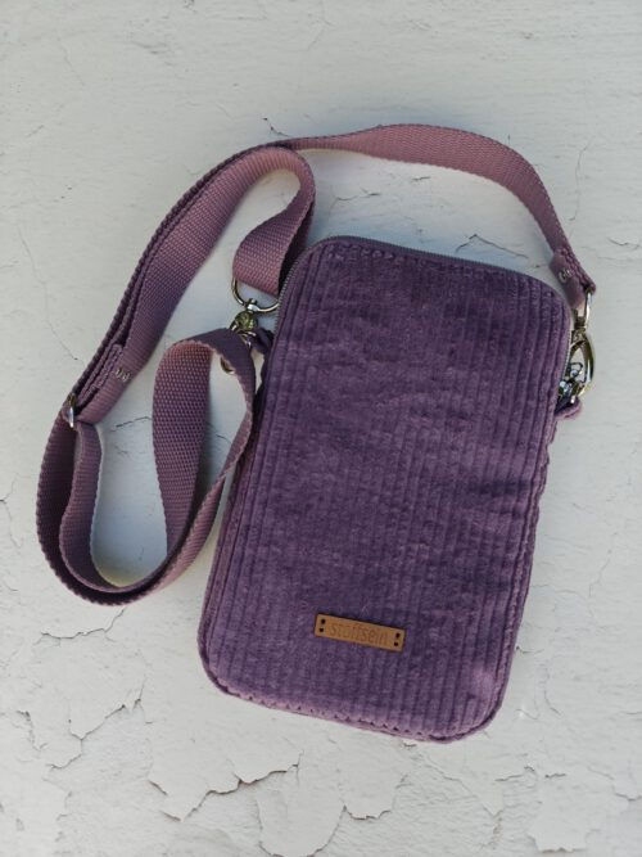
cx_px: 321
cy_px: 428
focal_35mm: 23
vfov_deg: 73.9
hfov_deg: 58.9
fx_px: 569
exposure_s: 1/535
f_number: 1.6
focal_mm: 6.06
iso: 50
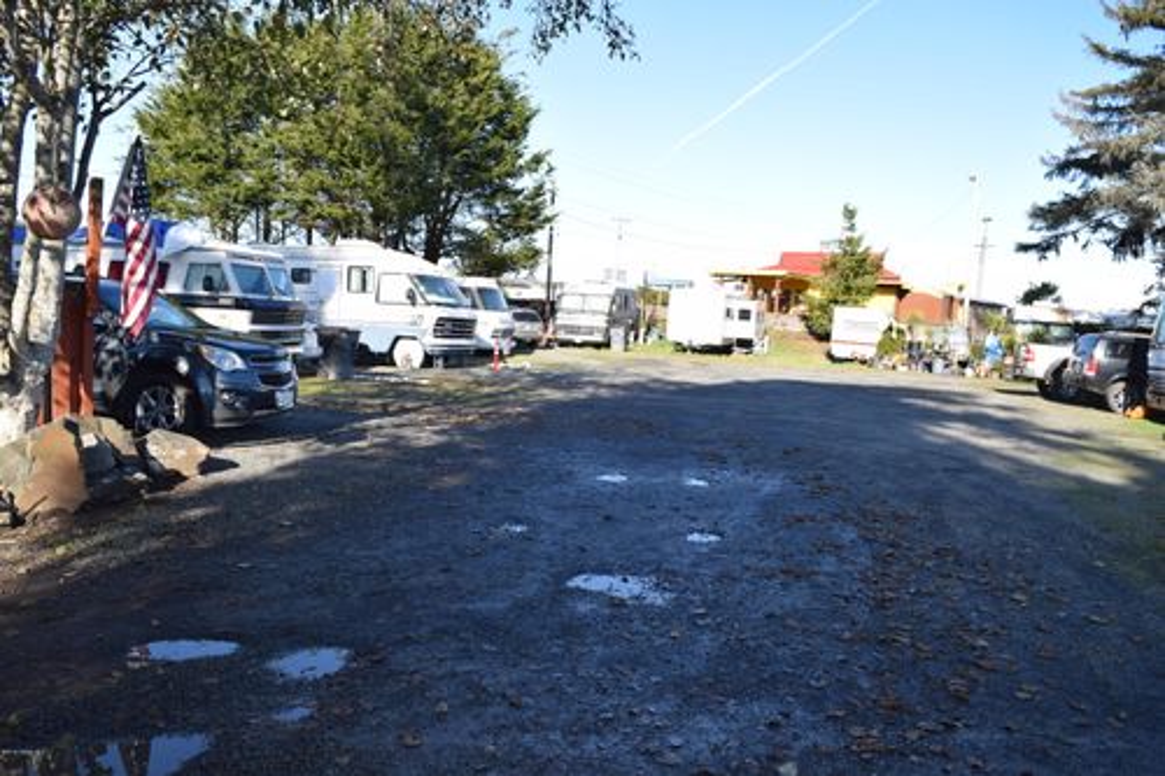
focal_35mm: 27
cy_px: 388
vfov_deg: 47.9
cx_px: 582
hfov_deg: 67.4
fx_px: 873
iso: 100
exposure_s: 1/160
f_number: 6.3
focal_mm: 18
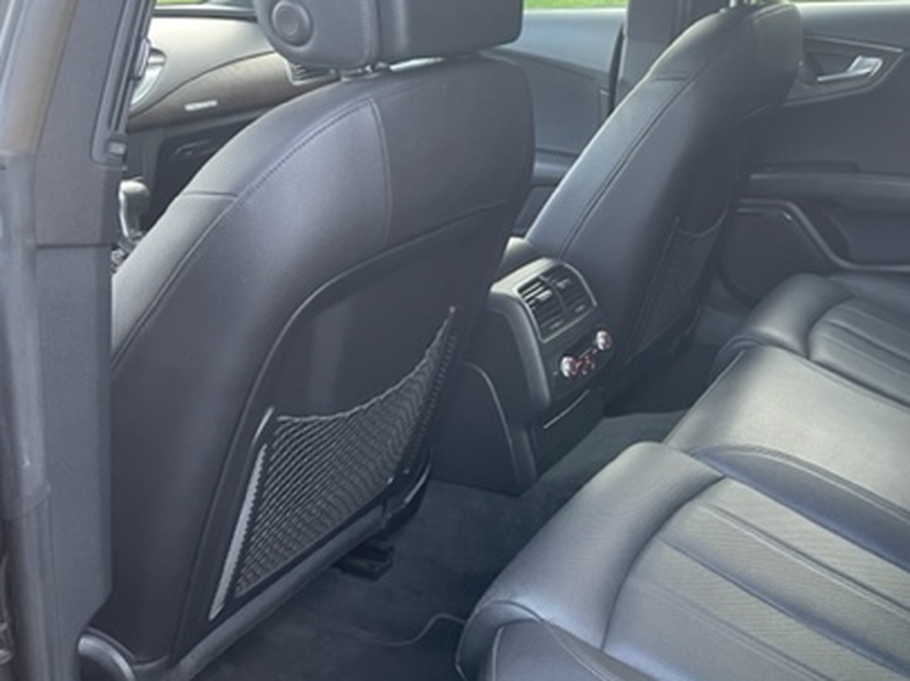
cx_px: 661
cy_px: 316
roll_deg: +2.8
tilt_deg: -22.1
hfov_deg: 44.5
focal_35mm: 41
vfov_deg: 35.1
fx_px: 1077
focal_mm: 5.1
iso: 320
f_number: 1.6
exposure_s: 1/60
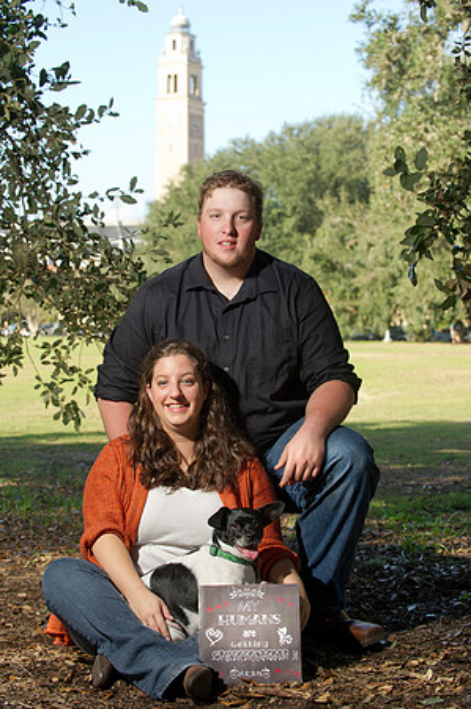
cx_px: 236
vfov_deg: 28.9
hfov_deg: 19.4
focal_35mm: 70
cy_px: 354
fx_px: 1377
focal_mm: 70
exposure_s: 1/200
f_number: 5.6
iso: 320
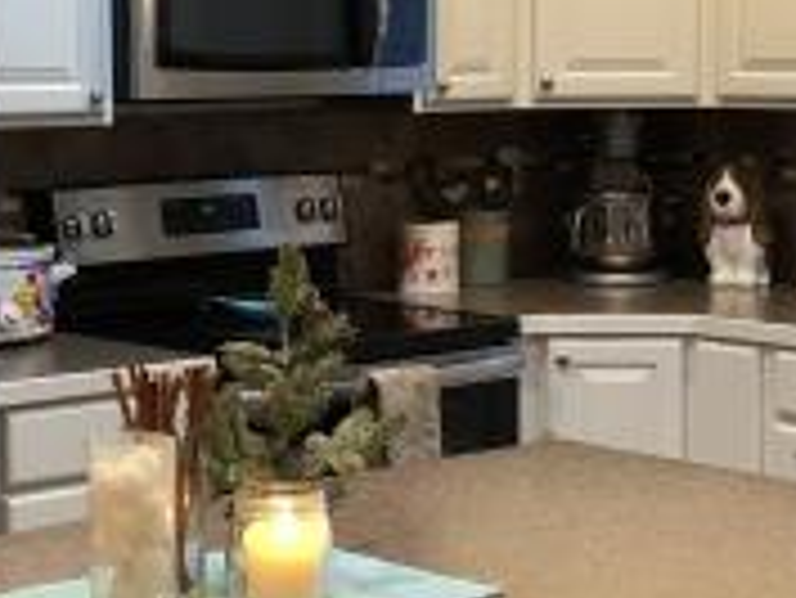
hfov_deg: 19.4
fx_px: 2324
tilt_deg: -3.6
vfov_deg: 14.7
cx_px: 405
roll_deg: +0.1
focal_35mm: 101
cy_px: 243
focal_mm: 4
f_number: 1.8
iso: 50
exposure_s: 1/15
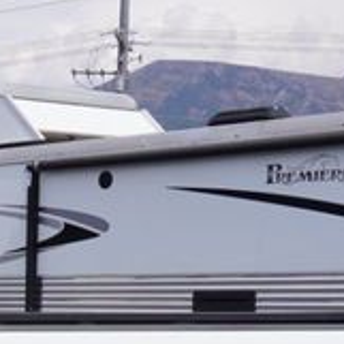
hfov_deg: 11.9
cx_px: -361
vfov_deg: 12.8
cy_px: 489
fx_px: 1462
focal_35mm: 130
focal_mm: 16
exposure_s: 1/400
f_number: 8
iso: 100
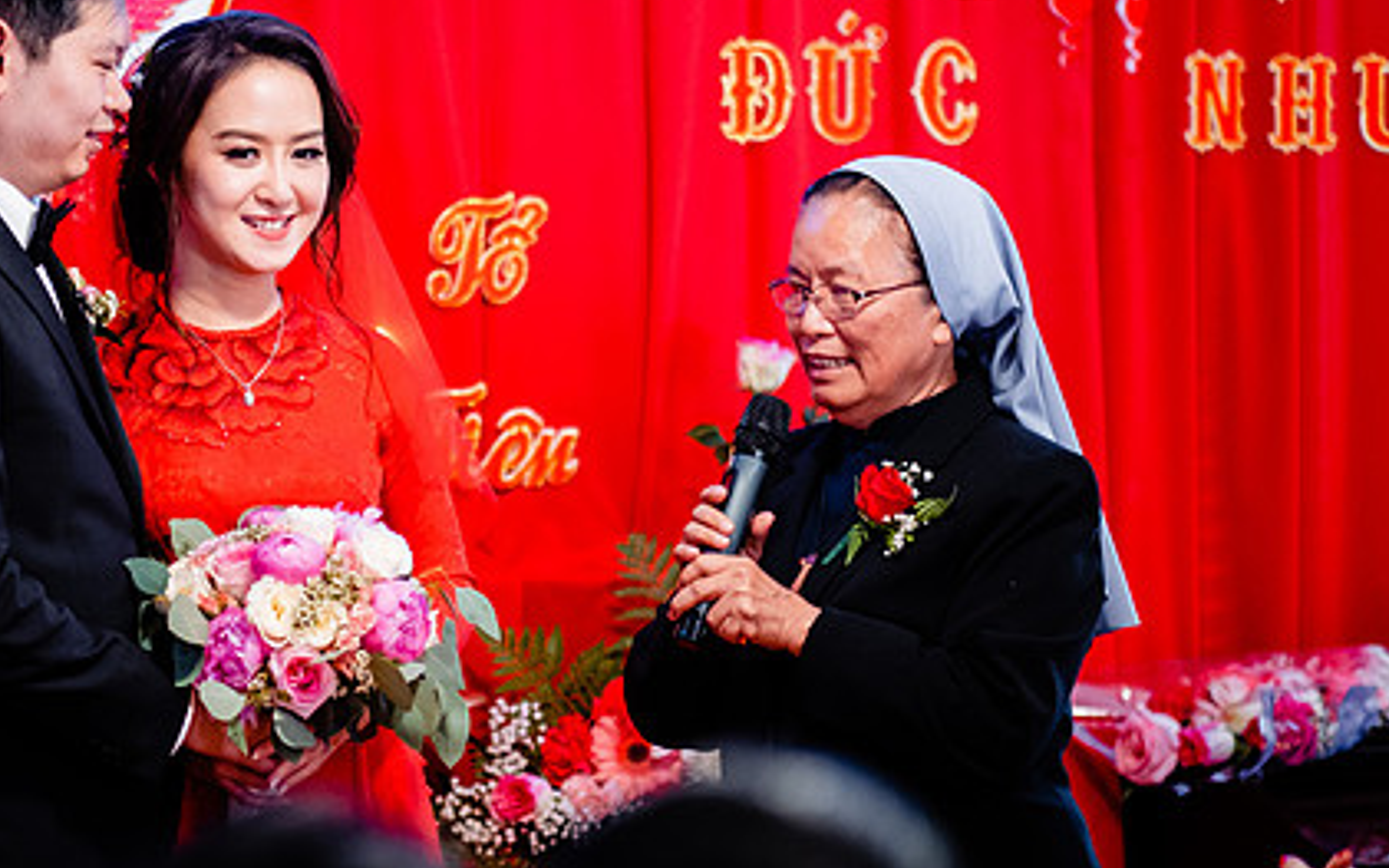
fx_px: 4920
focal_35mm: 130
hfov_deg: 16.0
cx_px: 405
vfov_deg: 10.1
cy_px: 422
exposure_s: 1/160
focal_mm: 56
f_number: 1.2
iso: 800
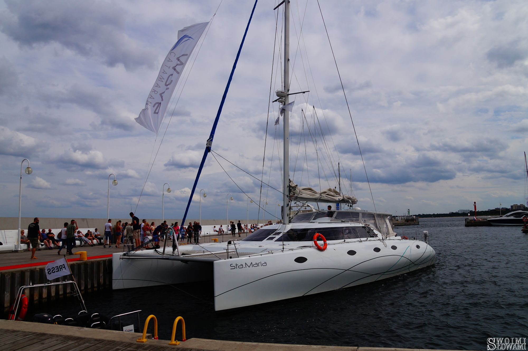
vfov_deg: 47.9
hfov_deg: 67.4
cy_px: 176
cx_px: 264
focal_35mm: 27
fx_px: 396
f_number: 8
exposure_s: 1/640
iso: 100
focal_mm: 18
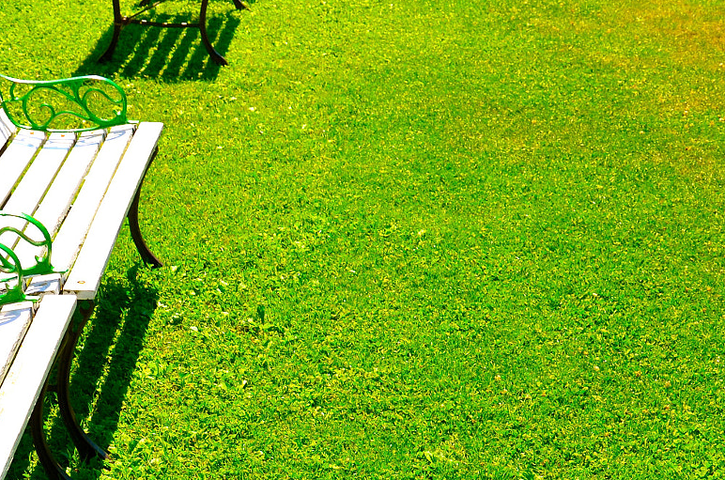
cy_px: 364
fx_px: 1748
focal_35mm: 87
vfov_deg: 15.6
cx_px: 193
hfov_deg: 23.2
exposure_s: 1/250
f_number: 8
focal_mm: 28
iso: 100
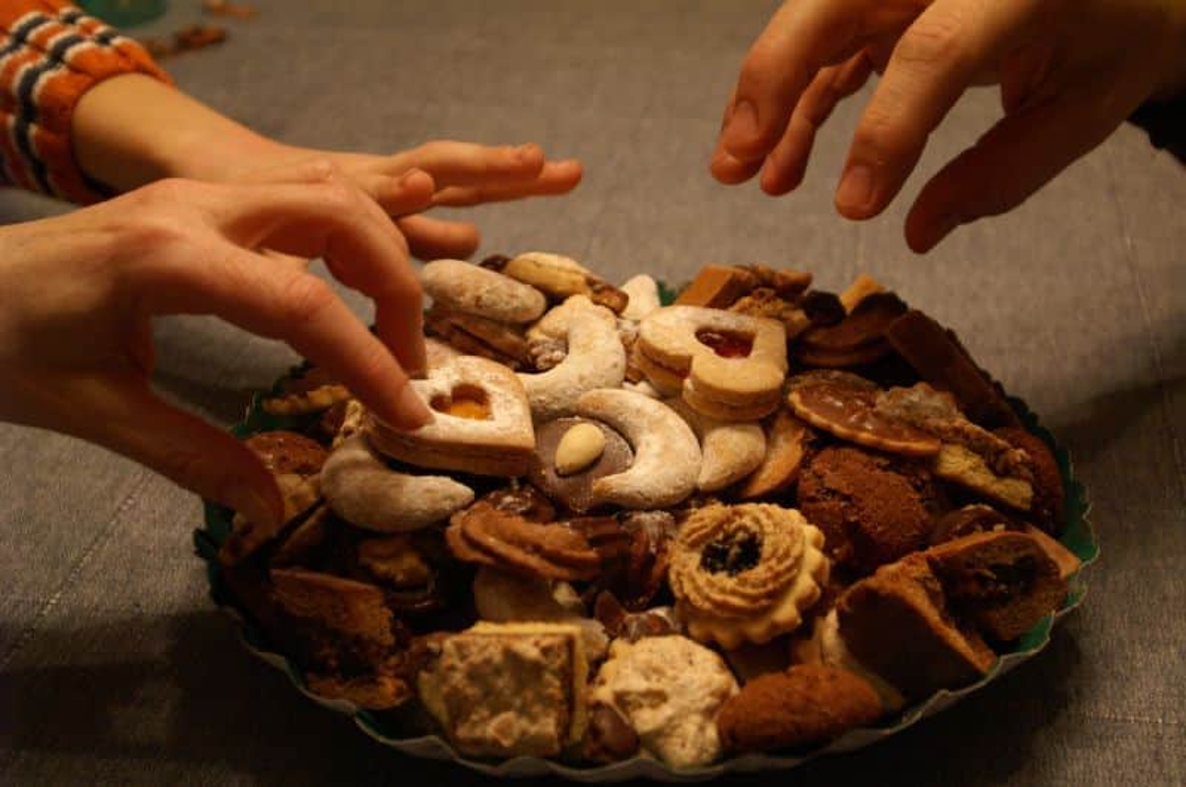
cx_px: 593
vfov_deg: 25.7
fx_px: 1727
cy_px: 394
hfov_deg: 37.9
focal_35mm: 52
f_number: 4.5
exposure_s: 1/45
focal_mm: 35
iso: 800
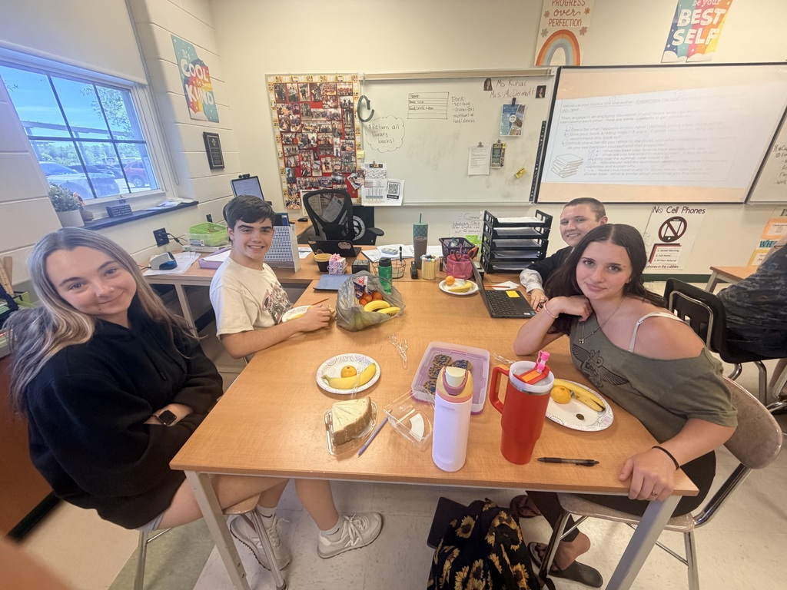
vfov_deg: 85.7
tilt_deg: -23.8
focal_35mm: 14
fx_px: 318
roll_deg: +0.3
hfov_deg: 102.1
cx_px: 394
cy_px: 295
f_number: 2.2
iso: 320
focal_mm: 2.22
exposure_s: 1/120
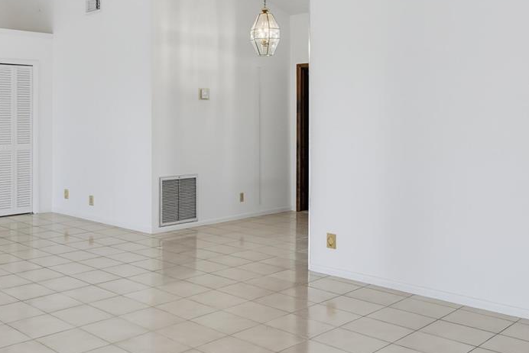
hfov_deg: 45.8
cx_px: 33
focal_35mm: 37
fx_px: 544
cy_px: 117
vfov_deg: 35.6
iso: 800
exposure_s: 1/80
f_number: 4.5
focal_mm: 16
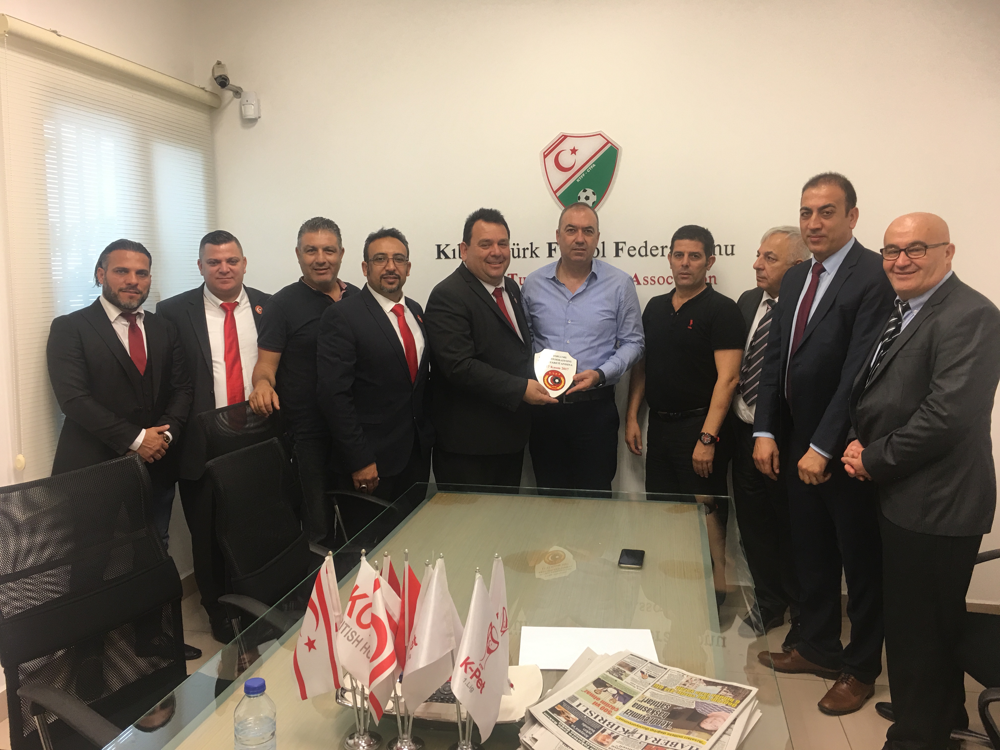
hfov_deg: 61.7
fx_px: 838
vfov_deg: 48.2
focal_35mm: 29
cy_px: 375
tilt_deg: -6.3
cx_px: 500
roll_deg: -0.5
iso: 40
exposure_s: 1/17
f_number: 2.2
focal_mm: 4.15
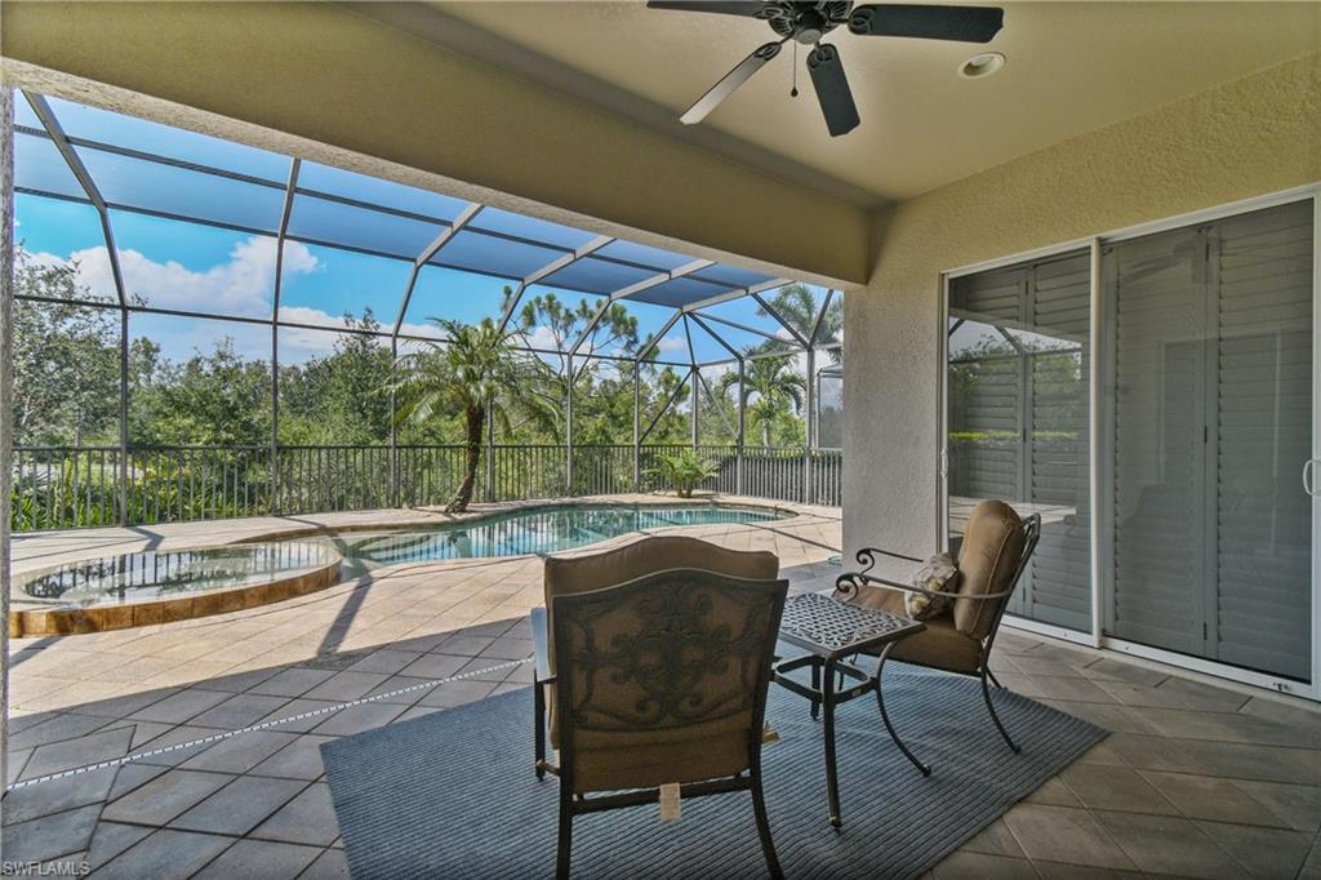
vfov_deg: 77.3
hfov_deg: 100.4
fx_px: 550
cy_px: 440
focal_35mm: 15
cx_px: 660
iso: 100
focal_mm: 10
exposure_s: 1/60
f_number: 7.1
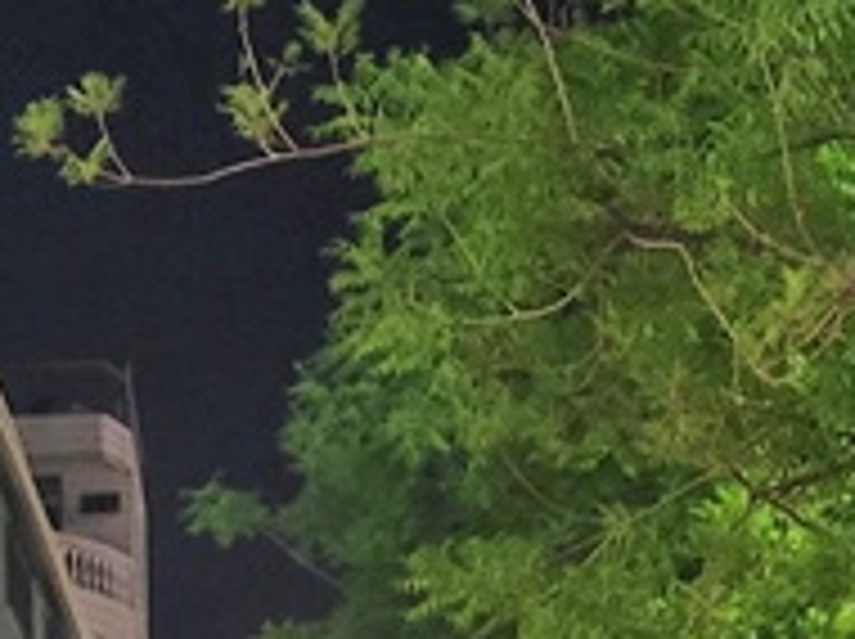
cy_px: 1112
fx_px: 3380
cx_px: 198
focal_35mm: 137
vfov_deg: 10.2
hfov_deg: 14.4
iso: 640
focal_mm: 5.4
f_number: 1.8
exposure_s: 1/40
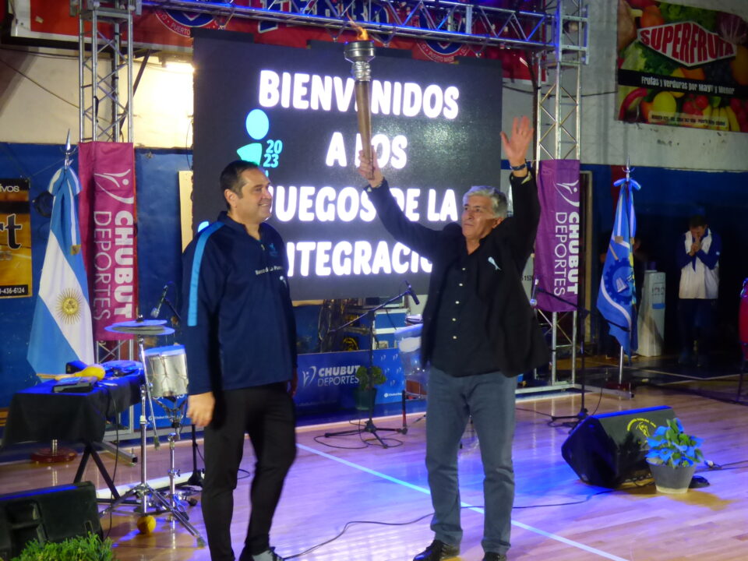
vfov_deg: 30.3
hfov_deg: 39.7
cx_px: 374
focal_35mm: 48
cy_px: 280
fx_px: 1037
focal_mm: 8.24
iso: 800
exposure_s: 1/30
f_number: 3.8
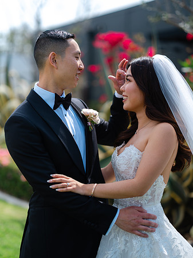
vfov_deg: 30.7
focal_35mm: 63
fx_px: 469
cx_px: 96
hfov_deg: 23.3
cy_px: 129
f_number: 1.7
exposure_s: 1/4000
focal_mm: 80
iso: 100
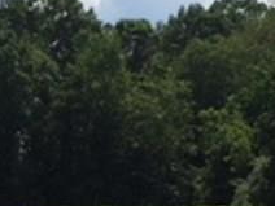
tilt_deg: -1.7
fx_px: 1112
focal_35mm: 140
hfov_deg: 14.1
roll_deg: -2.8
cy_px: 237
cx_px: 143
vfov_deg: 10.4
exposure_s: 1/3300
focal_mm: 4.15
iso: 32
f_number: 2.2
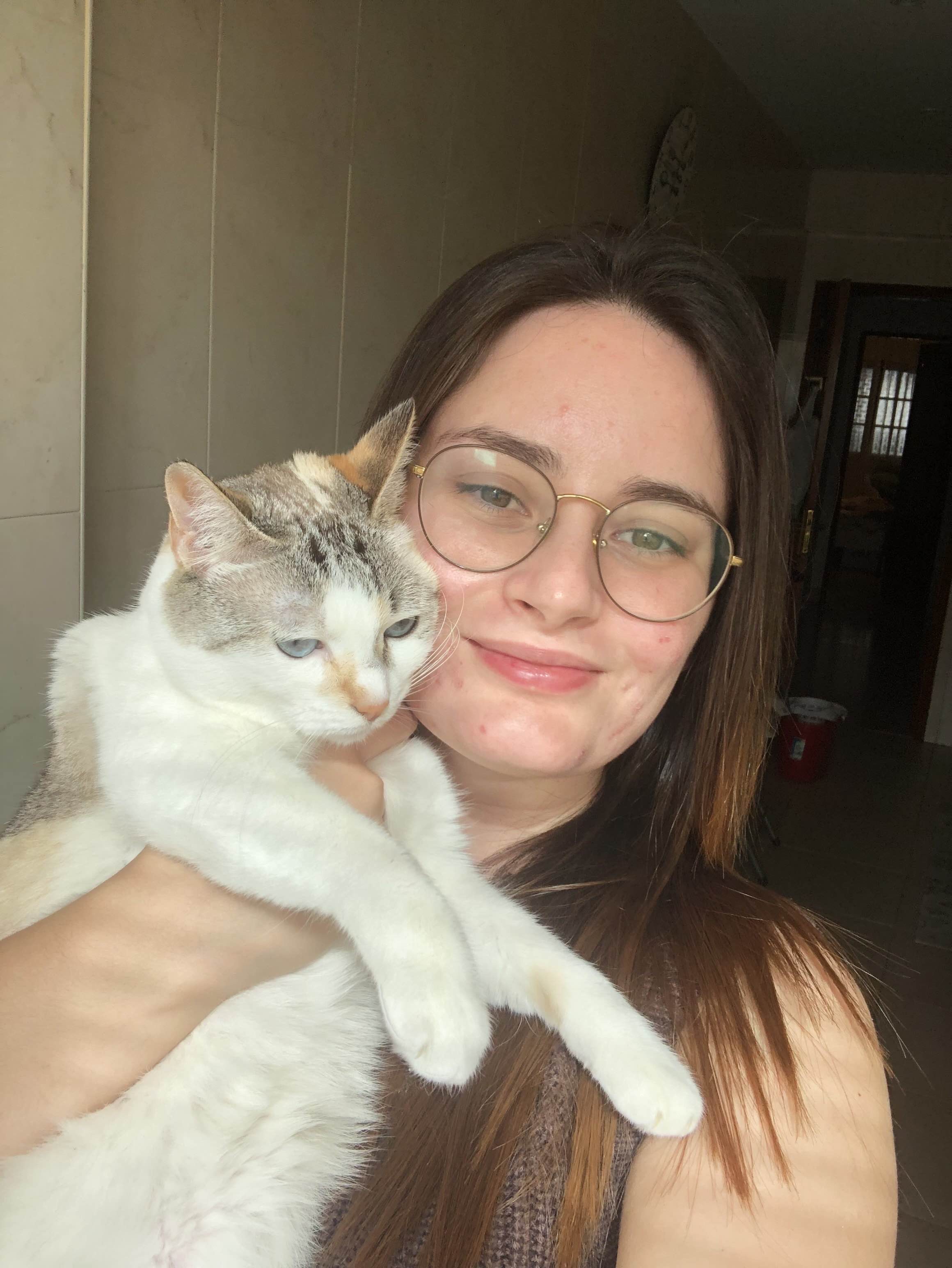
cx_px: 476
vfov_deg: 56.8
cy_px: 634
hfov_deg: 44.2
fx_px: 1172
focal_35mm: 32
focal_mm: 2.87
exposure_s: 1/120
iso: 32
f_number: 2.2
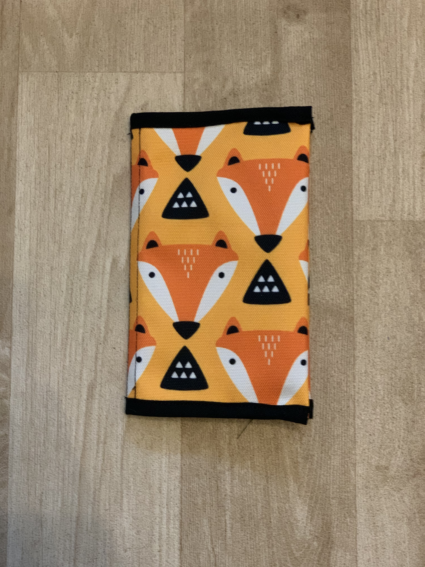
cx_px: 212
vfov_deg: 36.8
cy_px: 284
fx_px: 851
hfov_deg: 28.0
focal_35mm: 52
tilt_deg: -84.8
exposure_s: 1/33
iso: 500
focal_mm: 6
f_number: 2.4
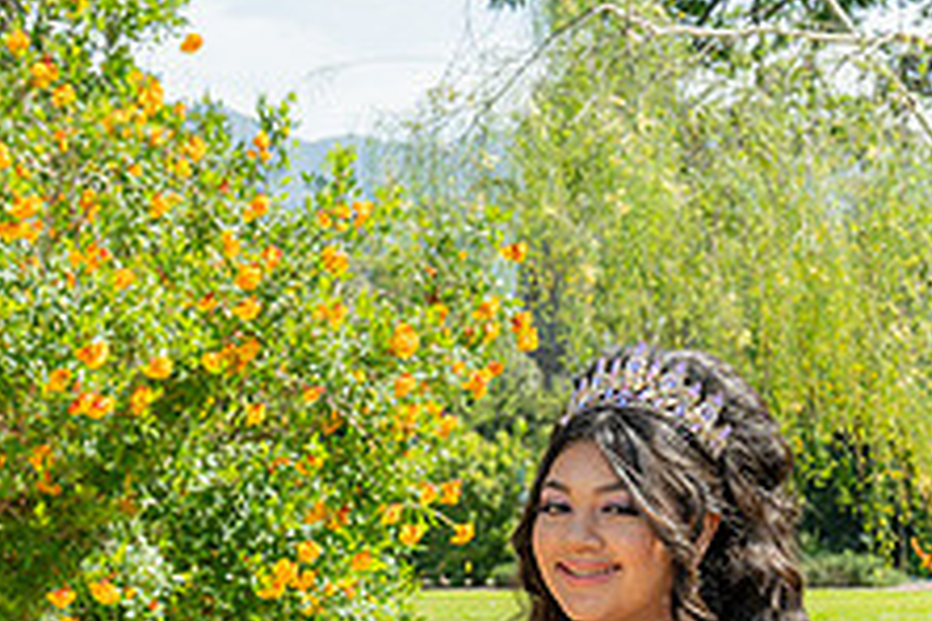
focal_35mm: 141
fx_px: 3650
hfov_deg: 14.5
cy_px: 783
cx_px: 516
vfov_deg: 9.6
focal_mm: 54
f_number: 10
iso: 200
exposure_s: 1/200
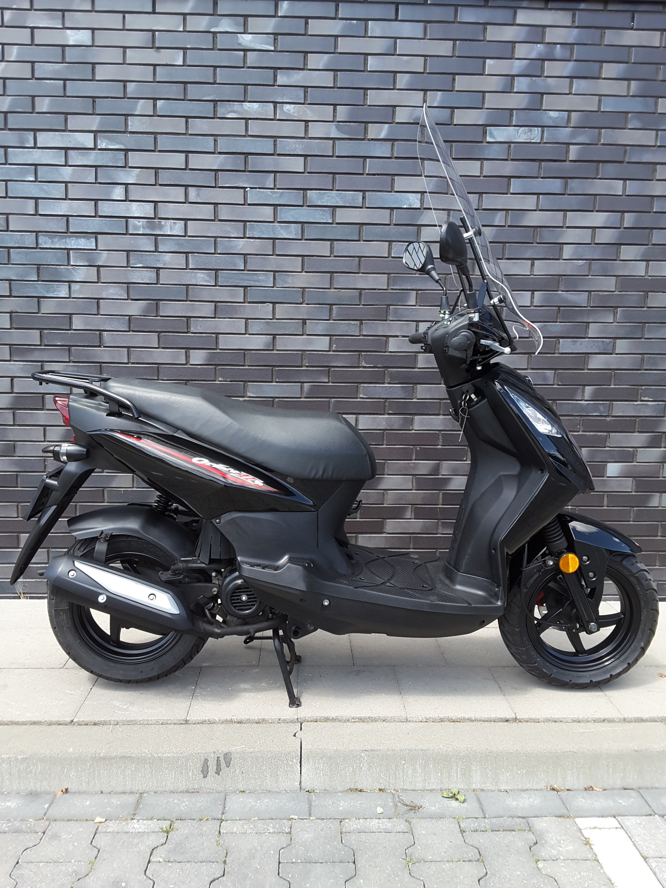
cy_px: 444
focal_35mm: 31
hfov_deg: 45.4
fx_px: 795
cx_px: 333
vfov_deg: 58.4
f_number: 1.9
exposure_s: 1/266
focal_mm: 2.9
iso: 40
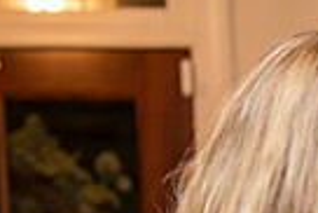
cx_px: 582
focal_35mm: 206
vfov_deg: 6.5
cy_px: 432
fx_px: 1822
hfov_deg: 9.5
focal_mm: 46
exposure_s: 1/160
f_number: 3.5
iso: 500
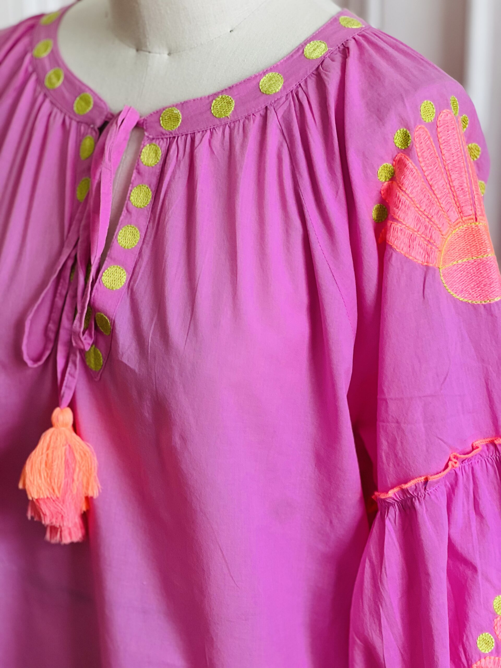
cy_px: 334
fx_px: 1486
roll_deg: +0.9
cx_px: 250
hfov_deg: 19.1
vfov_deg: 25.3
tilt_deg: -19.3
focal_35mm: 77
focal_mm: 9
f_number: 2.8
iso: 125
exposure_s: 1/50
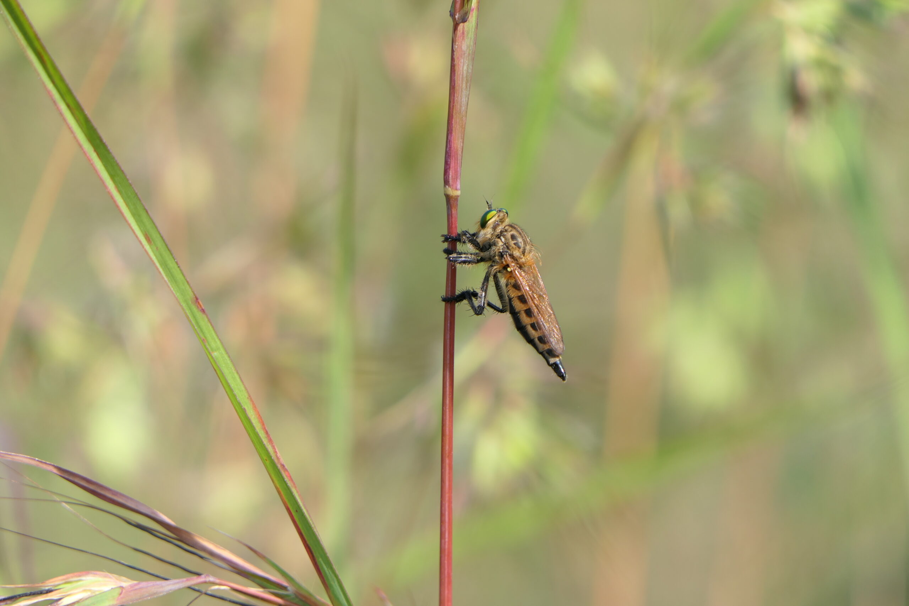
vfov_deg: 2.9
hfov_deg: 4.3
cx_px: 454
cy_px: 303
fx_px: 12120
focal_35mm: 480
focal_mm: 176
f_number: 4.5
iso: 125
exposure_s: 1/400
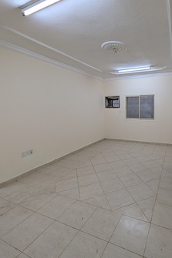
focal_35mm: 17
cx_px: 127
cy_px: 117
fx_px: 122
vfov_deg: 93.0
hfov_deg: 66.4
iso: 62
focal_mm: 2.02
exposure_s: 1/120
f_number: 1.7
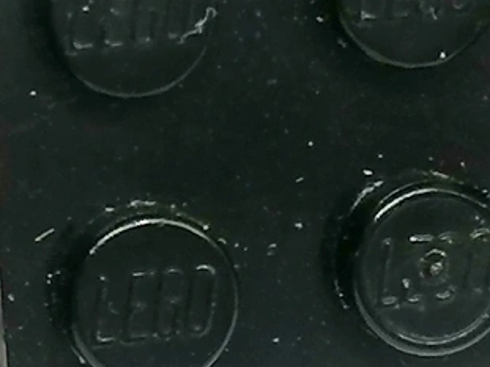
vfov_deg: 5.2
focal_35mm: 286
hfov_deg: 6.9
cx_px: 197
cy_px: 54
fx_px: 4047
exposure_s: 1/100
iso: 80
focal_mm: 4.75
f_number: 1.8
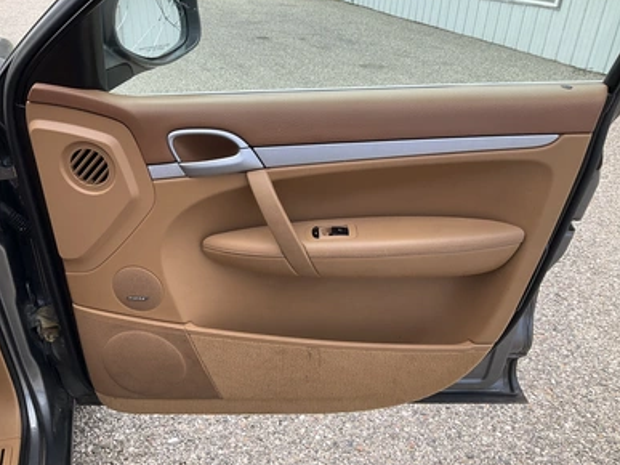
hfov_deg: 60.0
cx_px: 301
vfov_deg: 46.8
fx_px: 537
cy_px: 229
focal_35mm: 30
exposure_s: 1/642
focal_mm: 3
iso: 25
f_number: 1.8
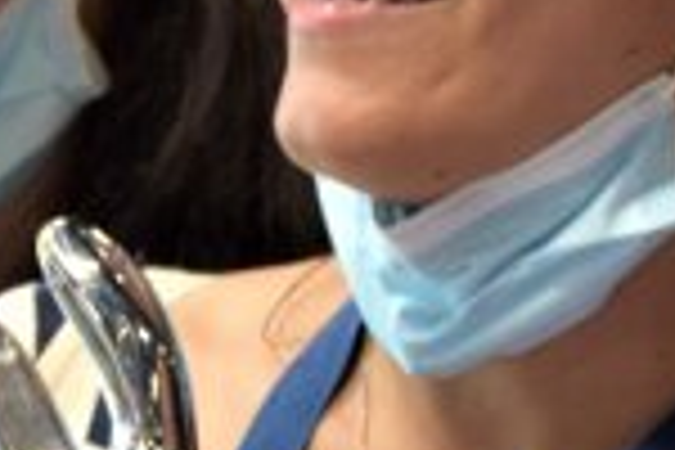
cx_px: 446
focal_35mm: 571
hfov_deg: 3.6
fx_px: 10705
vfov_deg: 2.4
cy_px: 520
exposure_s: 1/60
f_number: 5.3
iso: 400
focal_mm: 66
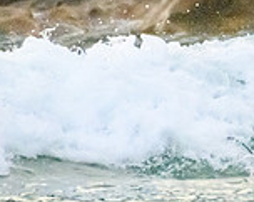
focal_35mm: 3590
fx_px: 26936
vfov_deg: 0.4
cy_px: 33
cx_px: 478
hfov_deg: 0.5
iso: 25600
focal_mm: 1000
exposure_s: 1/4000
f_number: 11
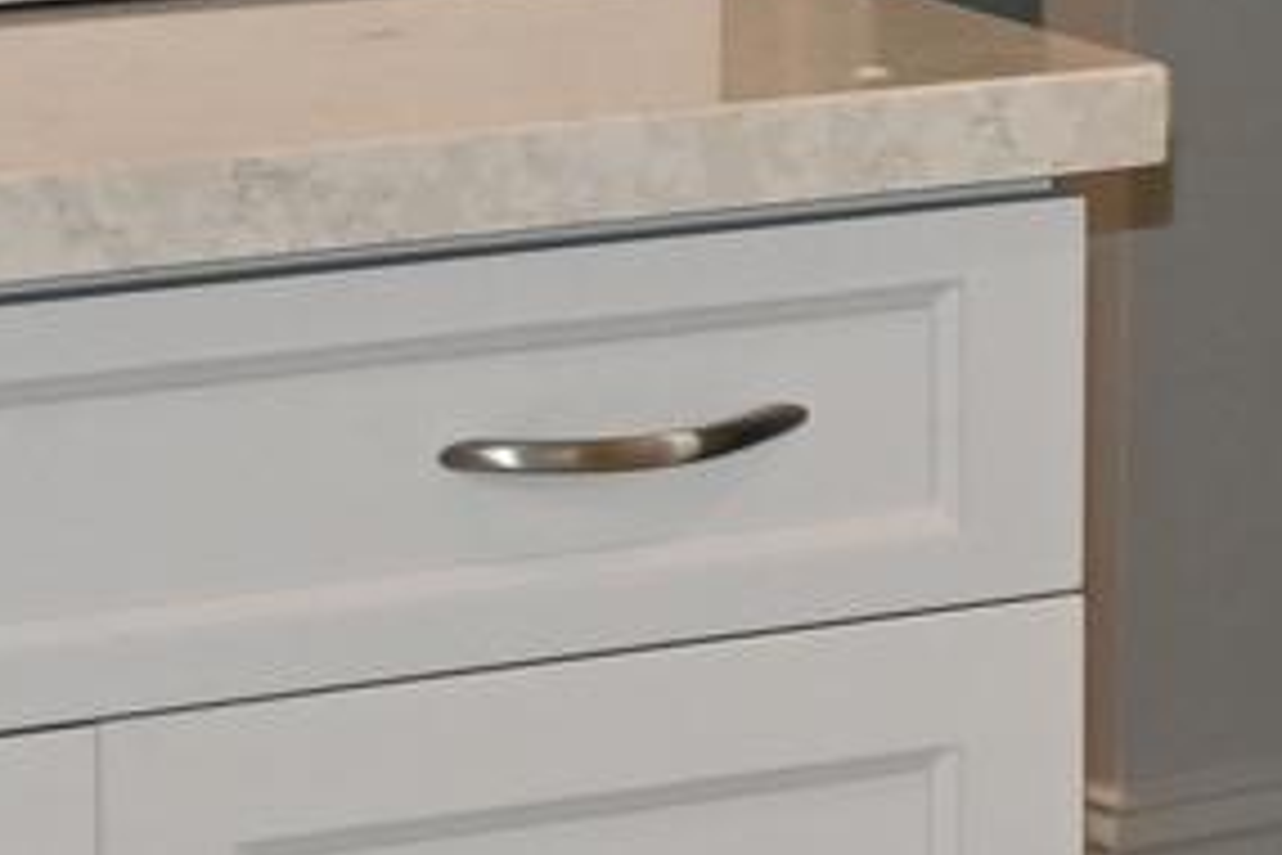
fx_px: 9223
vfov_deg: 5.3
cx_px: 2613
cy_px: -83
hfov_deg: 7.6
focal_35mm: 259
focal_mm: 24
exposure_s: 1/60
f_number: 4.2
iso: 720
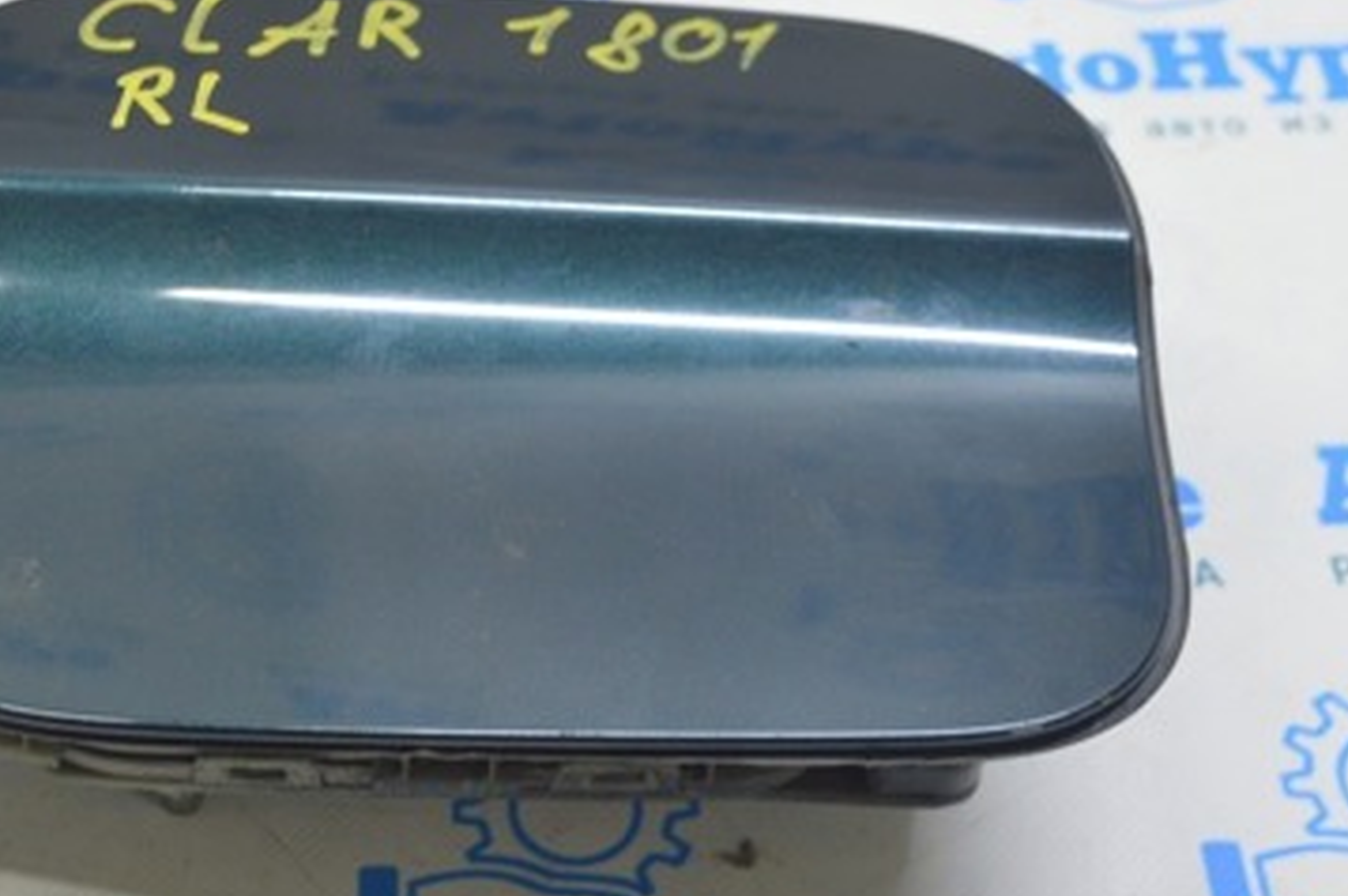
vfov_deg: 18.1
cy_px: 424
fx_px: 2806
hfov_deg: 26.6
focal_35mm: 75
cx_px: 294
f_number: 5.6
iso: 400
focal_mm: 28
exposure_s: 1/20
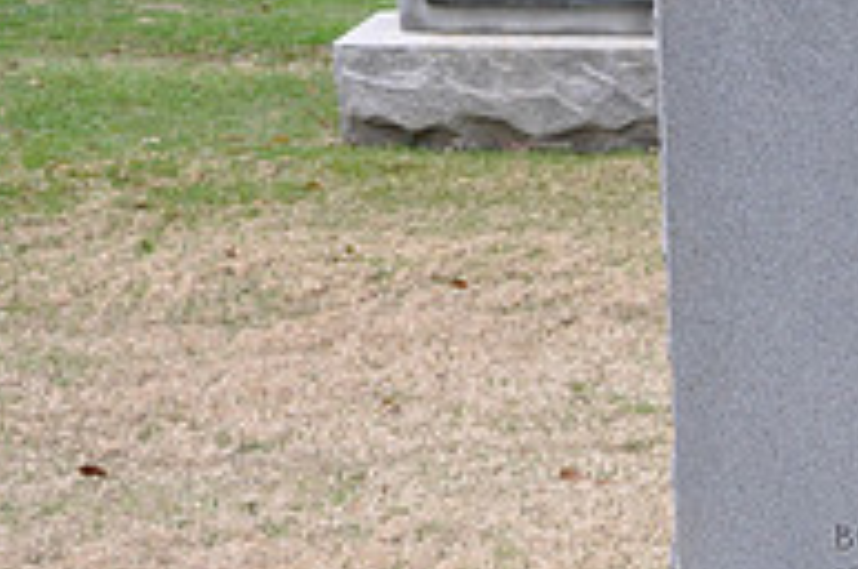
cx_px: 1151
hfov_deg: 17.0
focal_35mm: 112
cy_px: 487
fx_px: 2677
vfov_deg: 12.1
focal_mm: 25
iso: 400
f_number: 5.6
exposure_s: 1/125
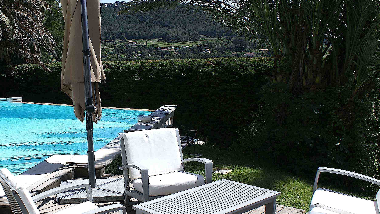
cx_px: 114
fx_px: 443
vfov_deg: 26.9
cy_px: 151
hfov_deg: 45.4
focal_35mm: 44
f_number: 10
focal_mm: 18
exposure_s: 1/250
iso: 100
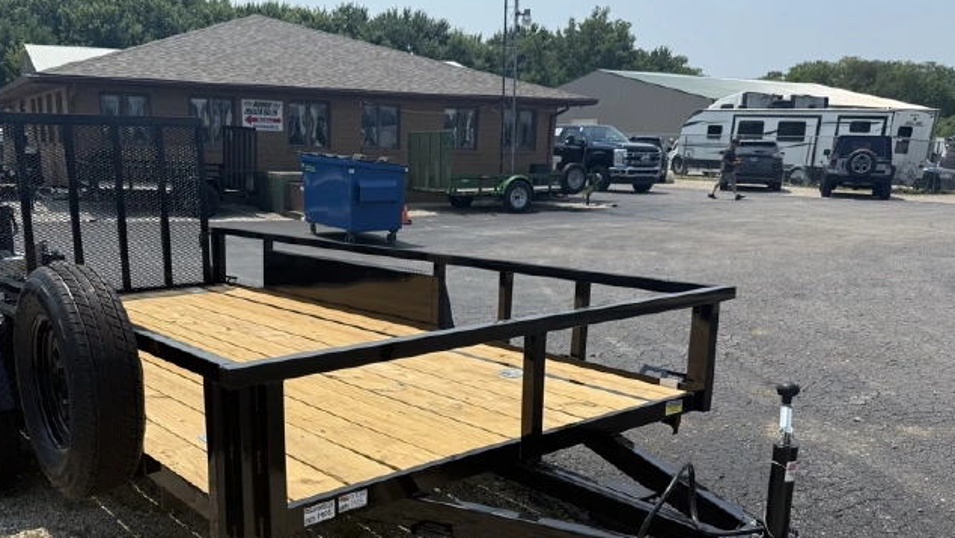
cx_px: 389
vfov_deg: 35.3
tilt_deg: -14.6
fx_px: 836
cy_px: 360
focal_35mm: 33
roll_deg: -0.5
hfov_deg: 59.1
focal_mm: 6.76
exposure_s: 1/5319
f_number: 1.78
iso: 80
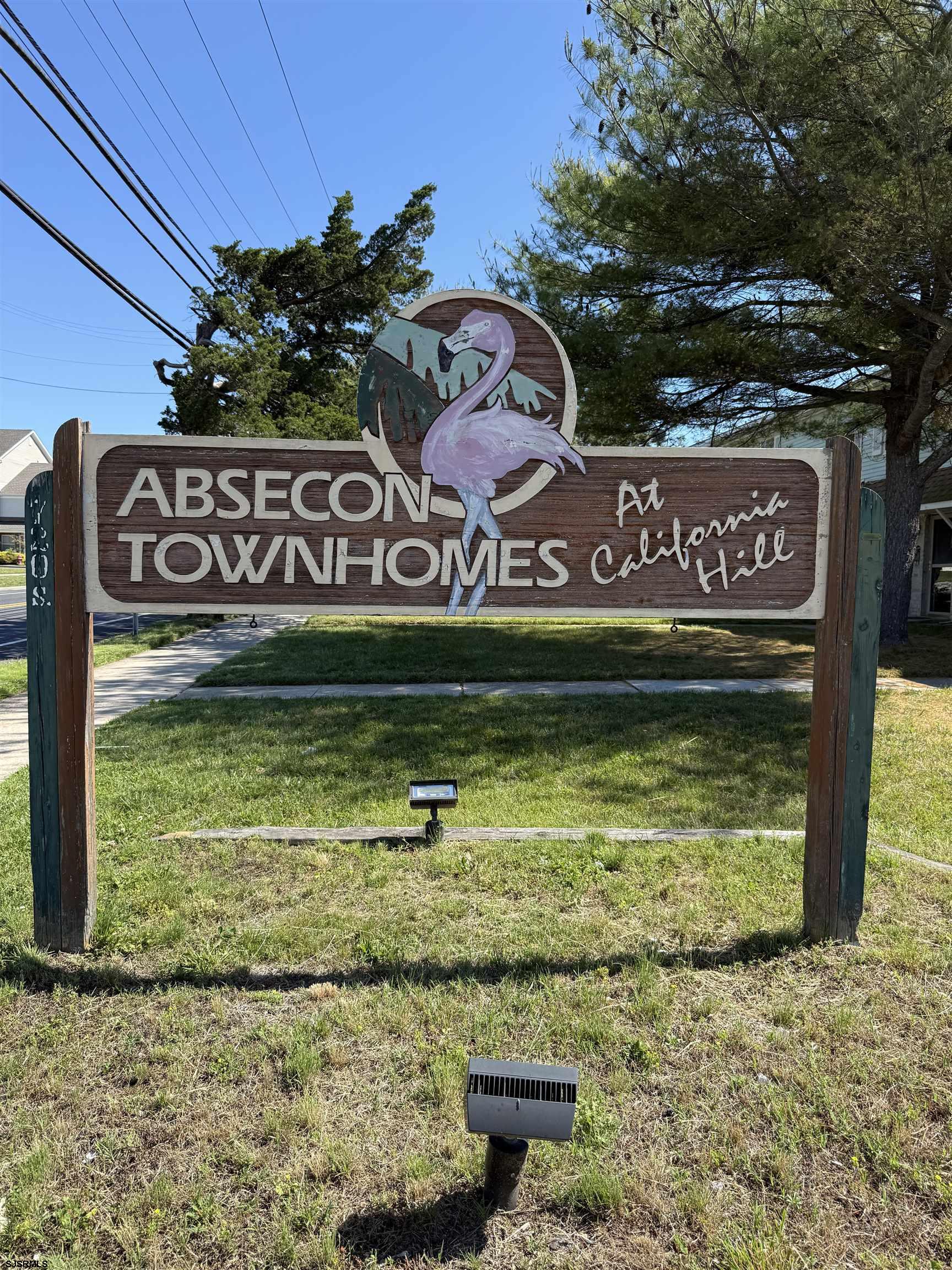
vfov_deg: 71.6
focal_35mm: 24
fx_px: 880
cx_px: 476
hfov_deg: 56.8
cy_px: 635
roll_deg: -2.4
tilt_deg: -4.1
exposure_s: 1/2232
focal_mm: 6.76
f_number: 1.78
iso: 80
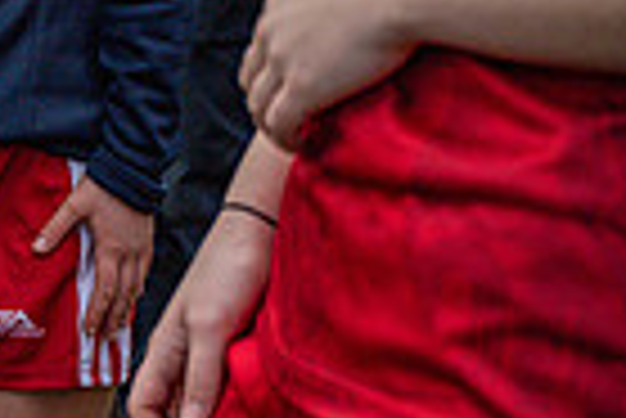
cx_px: -631
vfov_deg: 8.6
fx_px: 2681
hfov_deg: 11.9
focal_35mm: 154
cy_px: -285
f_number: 2.8
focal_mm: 37
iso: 125
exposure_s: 1/8000
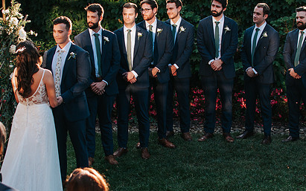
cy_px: 100
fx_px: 751
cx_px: 156
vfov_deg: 14.5
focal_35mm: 90
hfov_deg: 23.0
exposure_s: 1/250
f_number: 3.5
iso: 200
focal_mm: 35
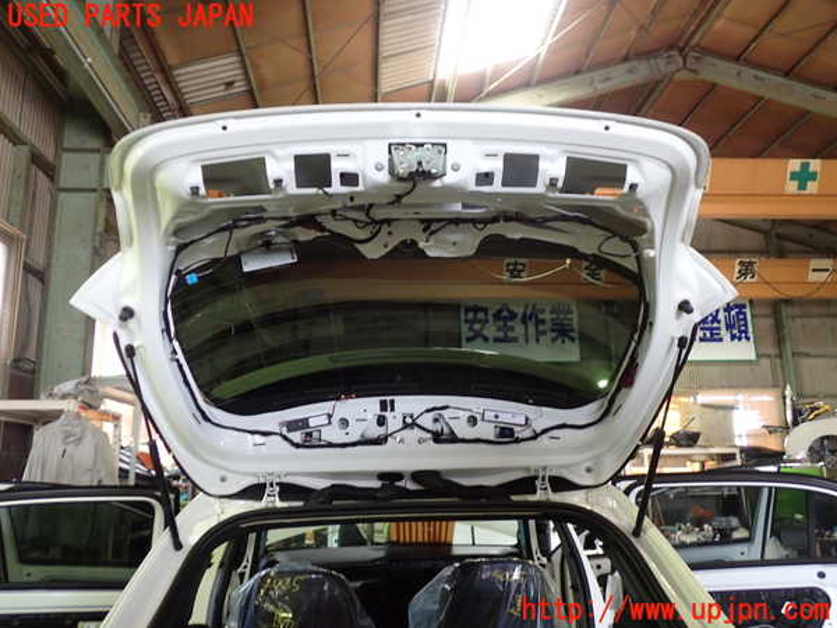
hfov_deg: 60.0
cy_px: 314
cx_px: 418
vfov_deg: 46.8
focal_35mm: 30
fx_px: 725
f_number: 2.3
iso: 200
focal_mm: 5.4
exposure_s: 1/30
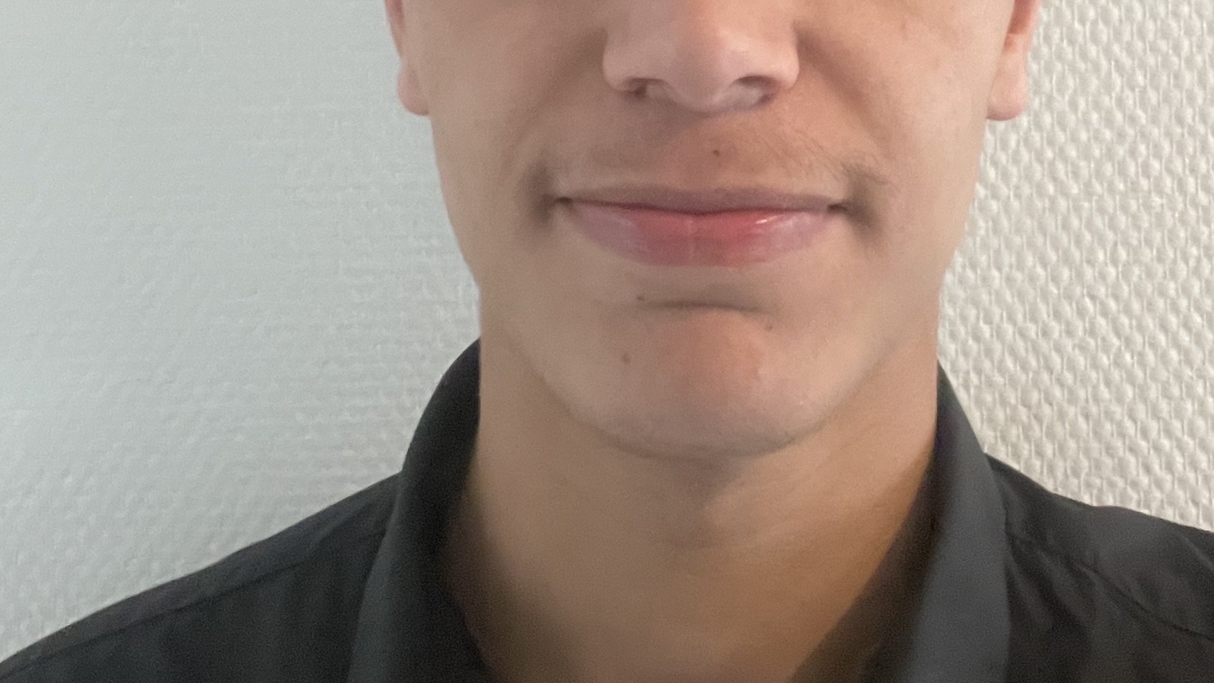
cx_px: 737
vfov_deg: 21.2
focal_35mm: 56
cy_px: 124
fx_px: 1803
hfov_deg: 37.1
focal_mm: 2.71
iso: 640
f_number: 2.2
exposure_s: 1/25
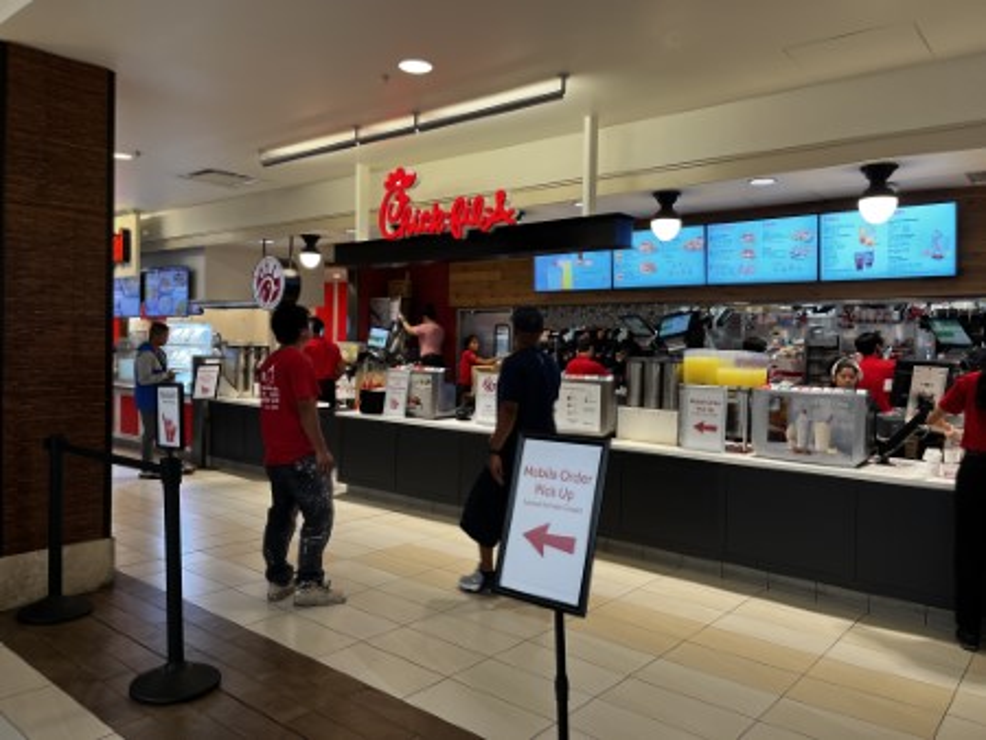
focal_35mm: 26
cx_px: 493
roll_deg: -1.5
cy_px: 370
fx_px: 741
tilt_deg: -1.6
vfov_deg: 53.1
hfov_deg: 67.3
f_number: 1.6
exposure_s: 1/60
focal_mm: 5.1
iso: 80
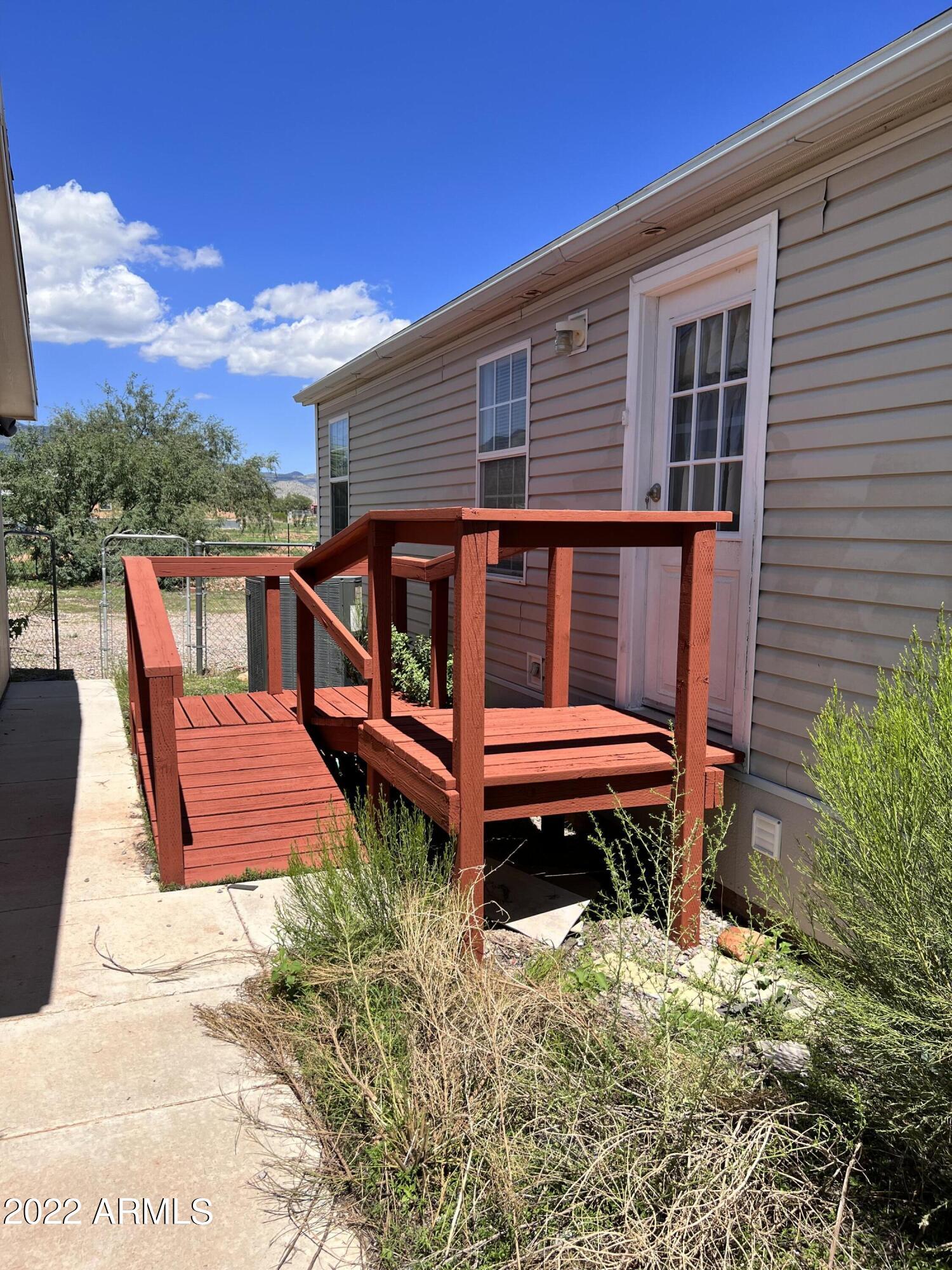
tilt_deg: -6.0
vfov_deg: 67.3
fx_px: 953
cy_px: 635
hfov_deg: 53.1
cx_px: 476
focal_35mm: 26
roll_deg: -0.3
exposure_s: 1/3257
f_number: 1.5
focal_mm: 5.7
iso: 50
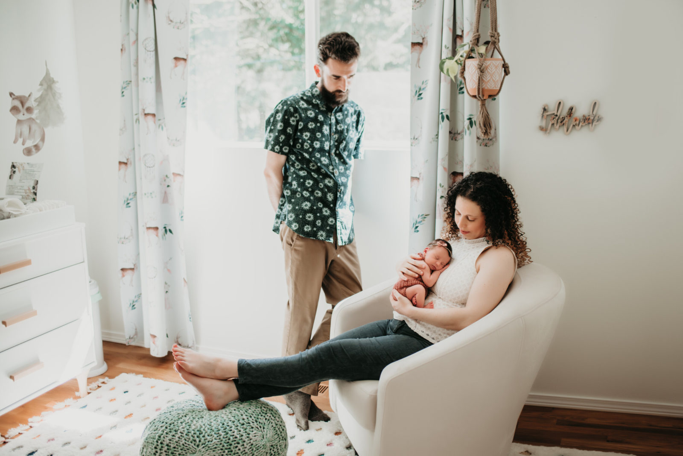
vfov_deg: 37.9
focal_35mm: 35
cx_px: 342
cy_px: 228
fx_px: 664
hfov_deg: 54.4
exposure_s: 1/200
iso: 200
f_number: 2.2
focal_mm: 35
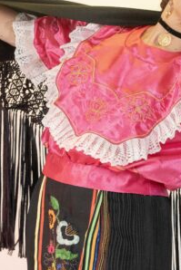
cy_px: 199
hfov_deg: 9.1
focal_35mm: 151
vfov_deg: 13.5
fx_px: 1137
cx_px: 120
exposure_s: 1/125
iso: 1250
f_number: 4
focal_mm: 44
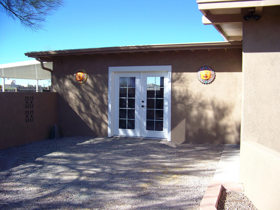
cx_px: 140
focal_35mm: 36
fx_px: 291
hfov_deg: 51.4
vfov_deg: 39.7
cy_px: 105
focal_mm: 5.85
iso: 64
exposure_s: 1/400
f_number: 2.8
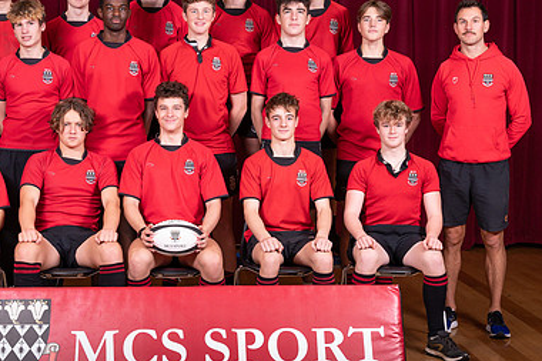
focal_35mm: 71
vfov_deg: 19.2
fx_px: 1068
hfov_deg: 28.3
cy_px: 152
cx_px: 195
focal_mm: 45
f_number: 8
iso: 800
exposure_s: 1/50
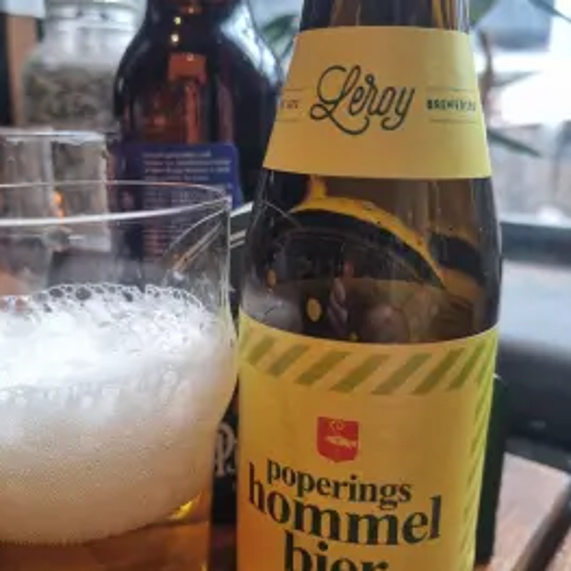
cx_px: 254
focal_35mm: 35
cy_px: 313
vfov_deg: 47.2
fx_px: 653
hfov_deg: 47.1
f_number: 1.8
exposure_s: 1/50
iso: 80
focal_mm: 5.4
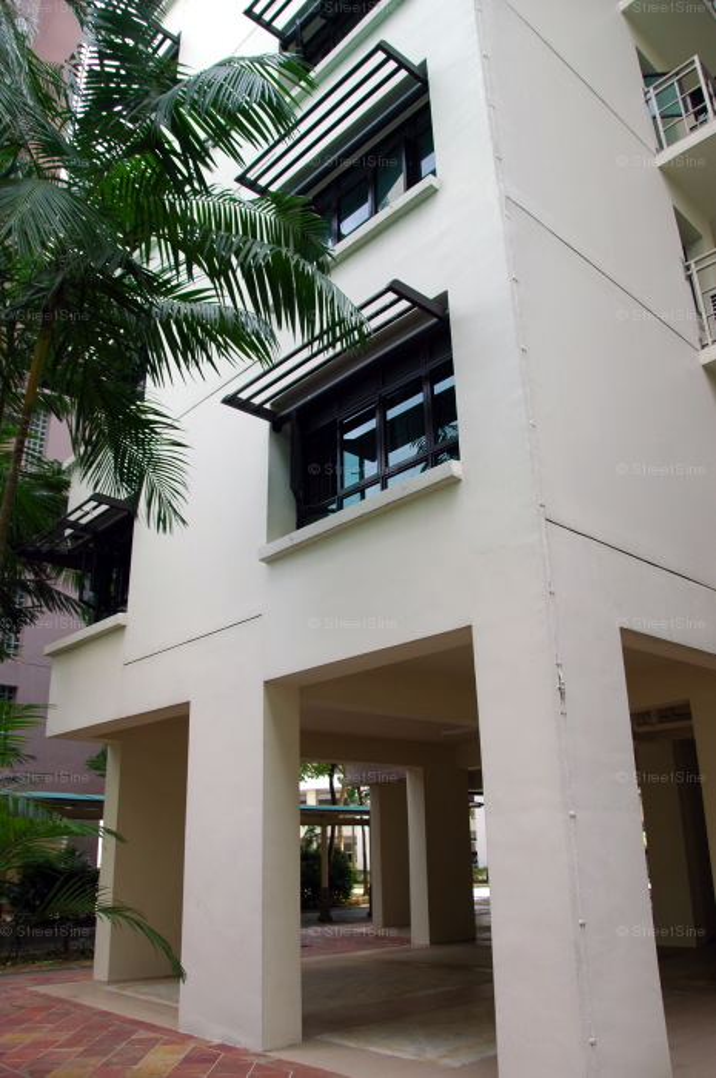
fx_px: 807
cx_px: 358
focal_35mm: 27
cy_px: 539
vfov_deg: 67.4
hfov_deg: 47.8
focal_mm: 18
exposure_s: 1/250
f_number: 4.5
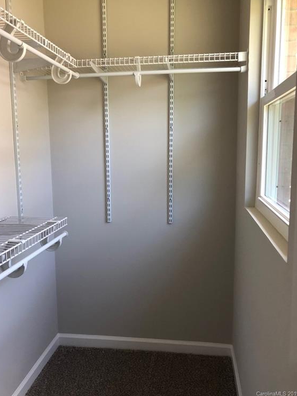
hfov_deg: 48.2
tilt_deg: -6.8
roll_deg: -0.6
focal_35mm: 29
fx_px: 332
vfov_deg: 61.7
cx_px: 148
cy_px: 193
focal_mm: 4
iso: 25
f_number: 1.8
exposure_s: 1/30
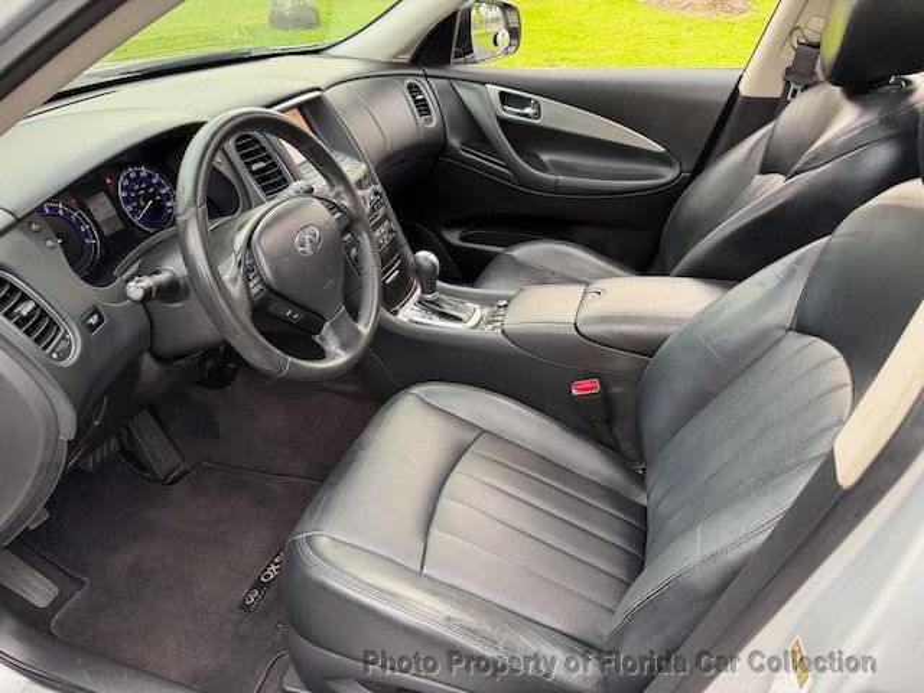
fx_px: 641
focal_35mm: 24
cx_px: 462
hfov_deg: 71.6
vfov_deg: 56.8
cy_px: 346
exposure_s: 1/78
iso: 200
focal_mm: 6.76
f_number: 1.78
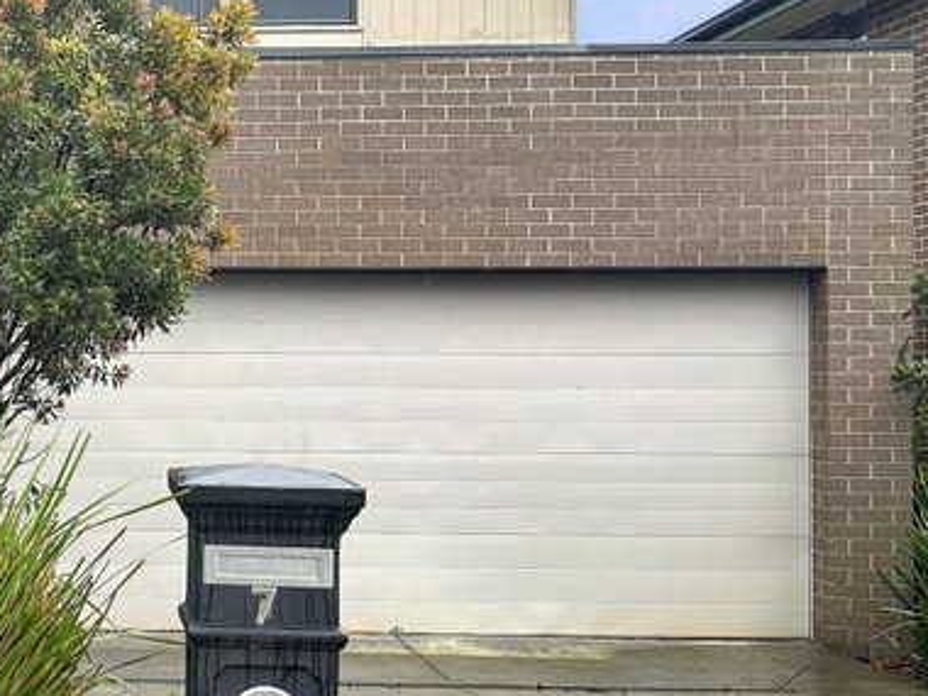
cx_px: -44
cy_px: 285
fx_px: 1796
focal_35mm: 67
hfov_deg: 27.0
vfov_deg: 21.9
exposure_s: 1/315
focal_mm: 5.7
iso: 50
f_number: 1.5
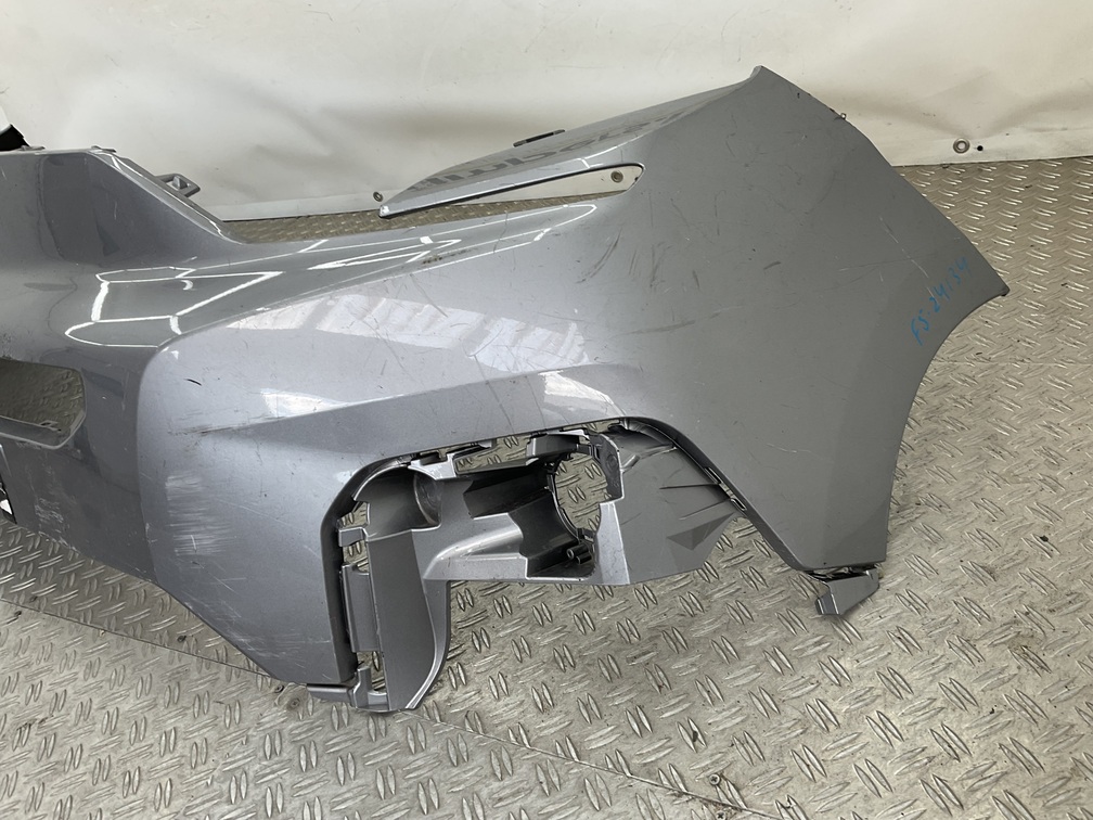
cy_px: 410
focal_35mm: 29
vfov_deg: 48.2
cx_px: 546
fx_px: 916
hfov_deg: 61.7
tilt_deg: -31.6
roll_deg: +16.3
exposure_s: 1/120
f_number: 1.8
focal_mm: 3
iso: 20
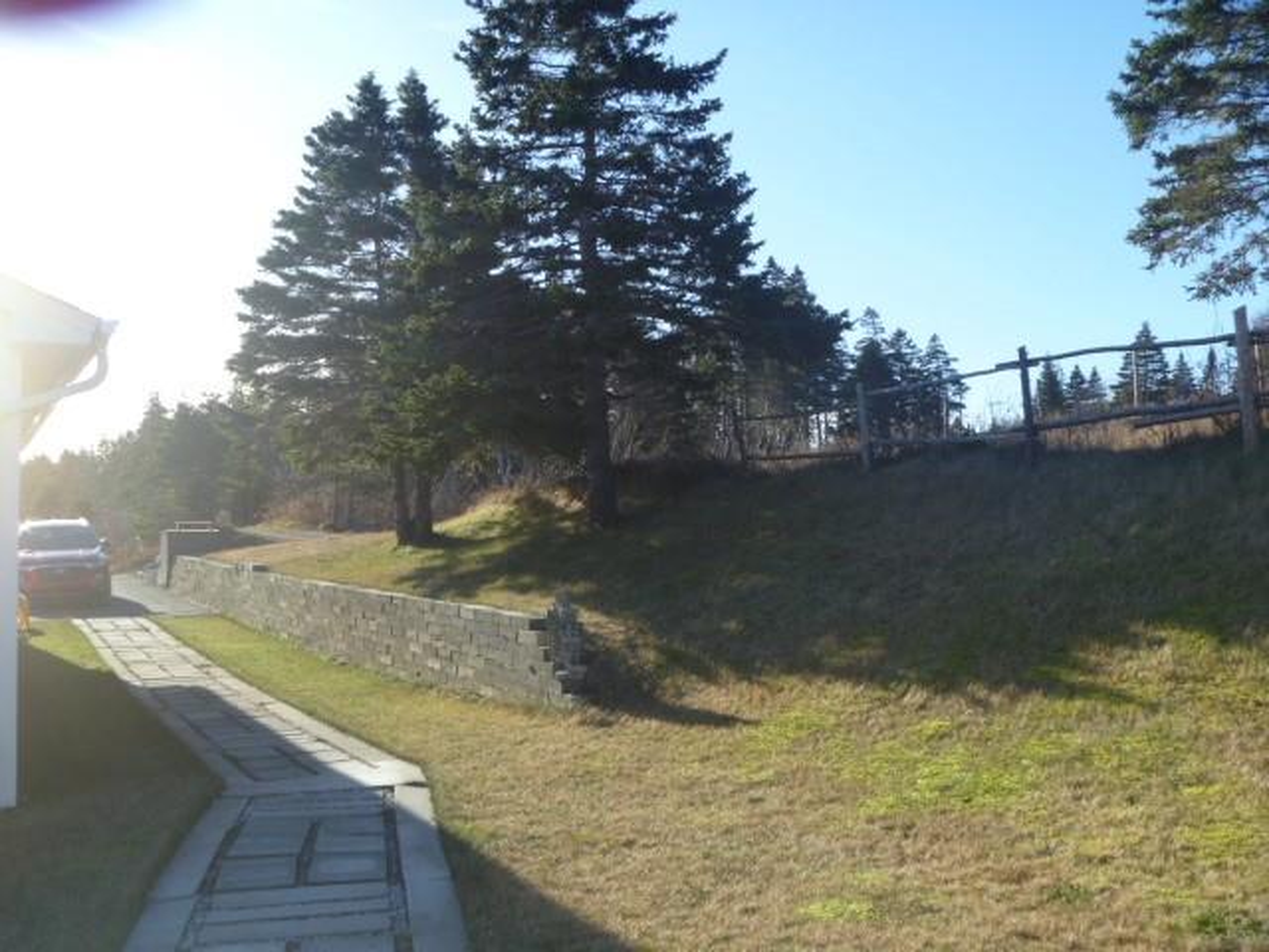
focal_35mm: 35
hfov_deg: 52.6
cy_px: 476
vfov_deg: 40.7
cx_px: 634
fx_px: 1283
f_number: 4.5
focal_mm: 6.3
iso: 80
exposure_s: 1/200
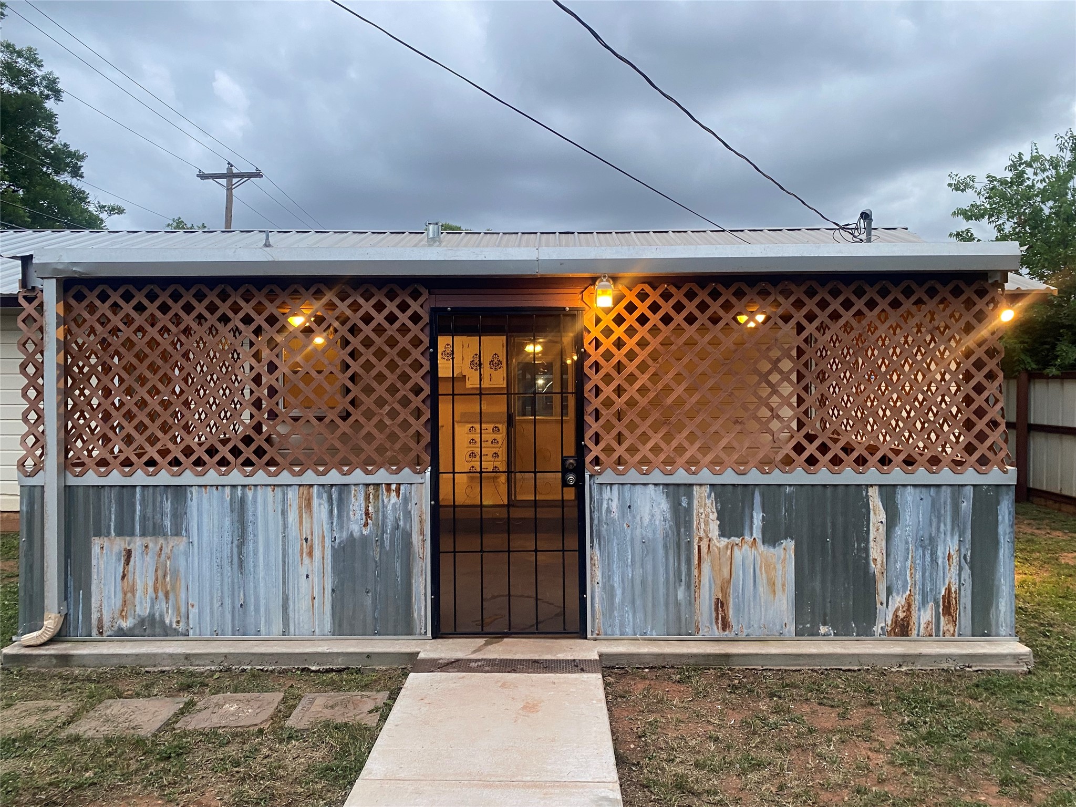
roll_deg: -0.6
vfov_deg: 53.1
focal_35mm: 26
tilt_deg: +0.1
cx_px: 538
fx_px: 808
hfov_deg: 67.3
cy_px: 404
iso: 100
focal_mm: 4.25
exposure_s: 1/60
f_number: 1.8
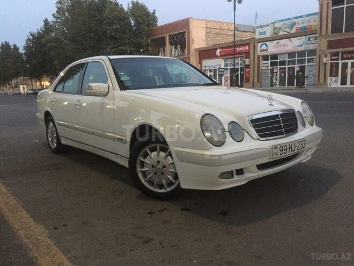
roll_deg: +0.3
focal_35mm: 29
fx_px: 297
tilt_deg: -9.4
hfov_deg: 61.7
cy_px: 133
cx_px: 177
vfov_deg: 48.2
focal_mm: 4.15
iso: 320
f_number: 2.2
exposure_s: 1/17
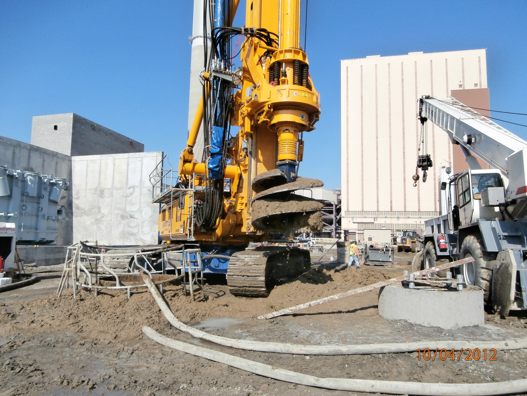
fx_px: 365
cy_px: 198
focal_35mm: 24
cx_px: 264
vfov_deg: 56.8
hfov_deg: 71.6
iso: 100
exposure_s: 1/1600
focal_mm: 4.2
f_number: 3
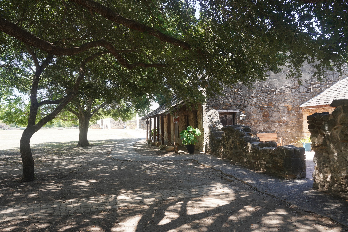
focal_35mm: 30
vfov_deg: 43.6
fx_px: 290
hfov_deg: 61.9
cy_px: 116
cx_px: 174
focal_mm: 30
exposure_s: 1/100
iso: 200
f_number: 7.1
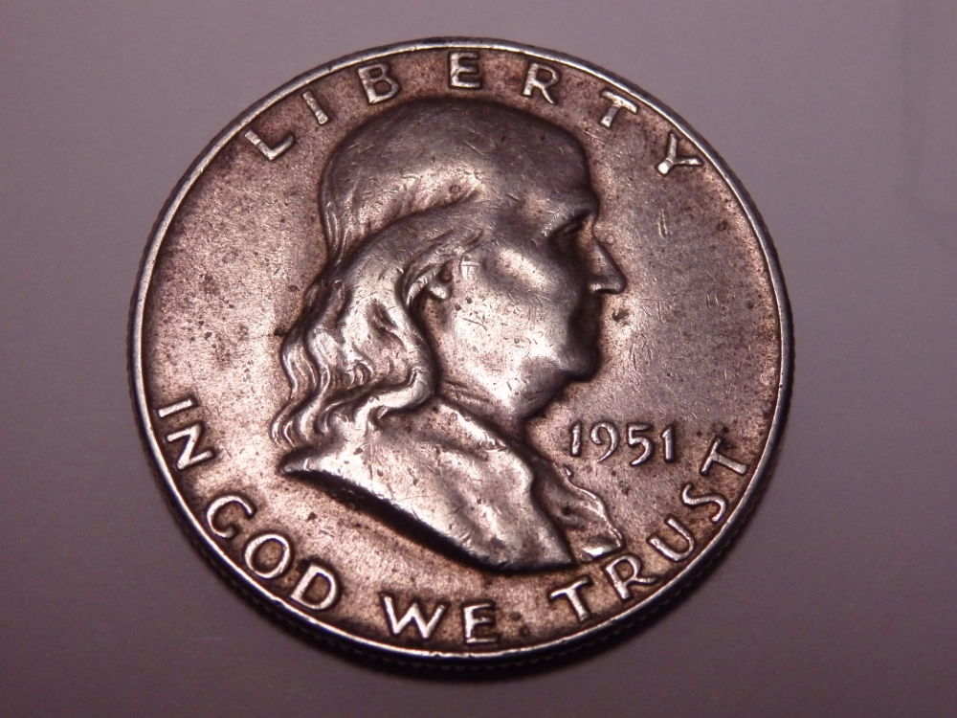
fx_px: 1825
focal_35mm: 66
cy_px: 359
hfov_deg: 29.4
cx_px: 478
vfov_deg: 22.3
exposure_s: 1/100
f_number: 4.4
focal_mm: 11.9
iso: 640
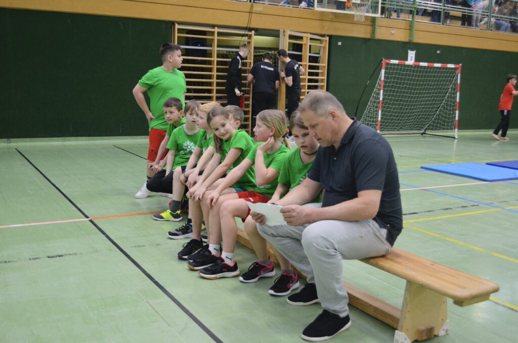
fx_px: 517
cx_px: 259
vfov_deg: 36.7
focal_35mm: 36
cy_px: 172
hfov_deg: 53.2
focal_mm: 24
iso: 1600
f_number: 4
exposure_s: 1/320
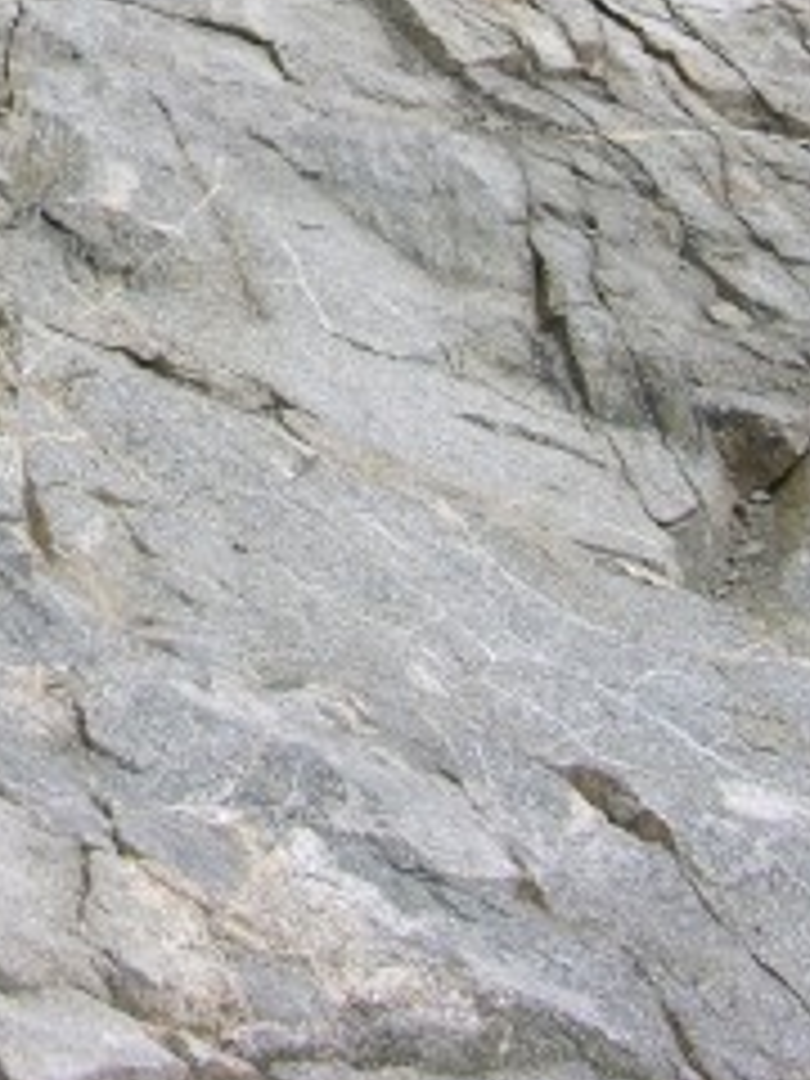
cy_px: -504
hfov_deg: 12.7
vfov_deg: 16.2
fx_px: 3494
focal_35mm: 112
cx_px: -310
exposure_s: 1/260
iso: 50
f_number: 6.3
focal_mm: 8.9
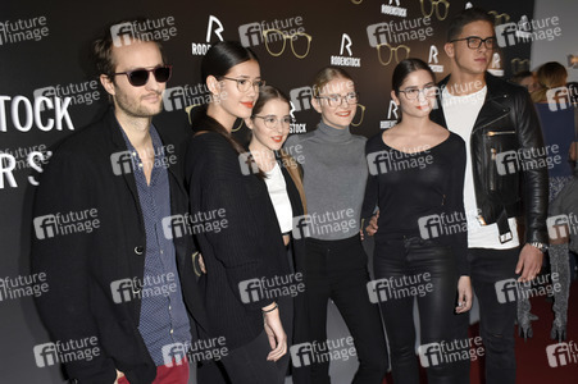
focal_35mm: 39
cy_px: 192
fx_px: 626
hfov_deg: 49.6
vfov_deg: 34.2
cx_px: 289
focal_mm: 26
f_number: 6.3
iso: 500
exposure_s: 1/60
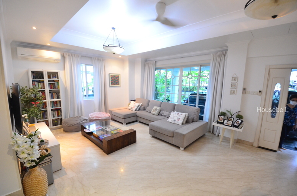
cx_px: 148
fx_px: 124
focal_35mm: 15
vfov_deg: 77.1
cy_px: 98
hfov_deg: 100.5
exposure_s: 1/25
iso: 1250
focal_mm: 10
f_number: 4.5
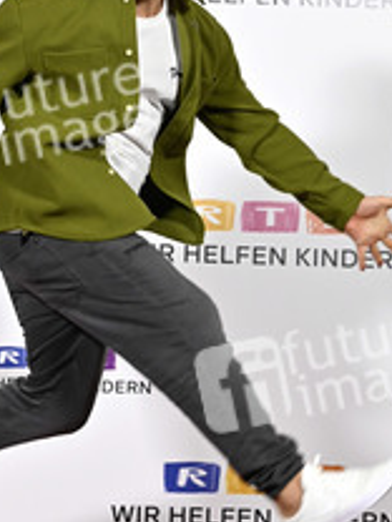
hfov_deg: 15.0
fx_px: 1480
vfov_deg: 20.0
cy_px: 248
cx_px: 95
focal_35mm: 98
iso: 1000
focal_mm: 53
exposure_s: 1/320
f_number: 4
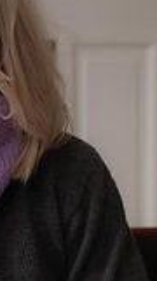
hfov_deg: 7.3
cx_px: -53
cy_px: 286
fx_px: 1212
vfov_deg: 13.0
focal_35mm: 163
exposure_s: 1/160
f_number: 4
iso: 1000
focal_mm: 50
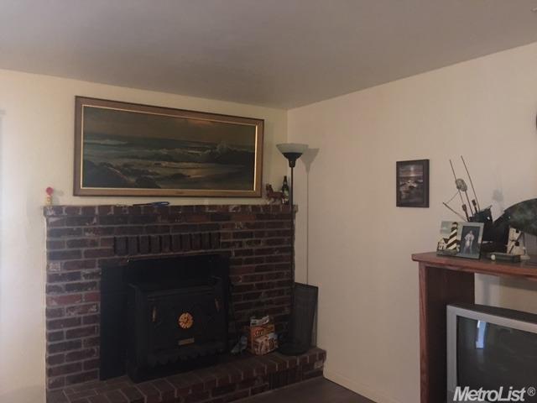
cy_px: 202
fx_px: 450
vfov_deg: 48.2
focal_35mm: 29
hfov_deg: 61.7
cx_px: 268
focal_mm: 4.15
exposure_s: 1/4
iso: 160
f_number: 2.2
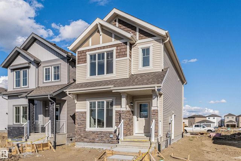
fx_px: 134
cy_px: 80
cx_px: 120
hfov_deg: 84.0
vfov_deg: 62.0
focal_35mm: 20
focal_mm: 20
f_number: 8
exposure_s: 1/800
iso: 320
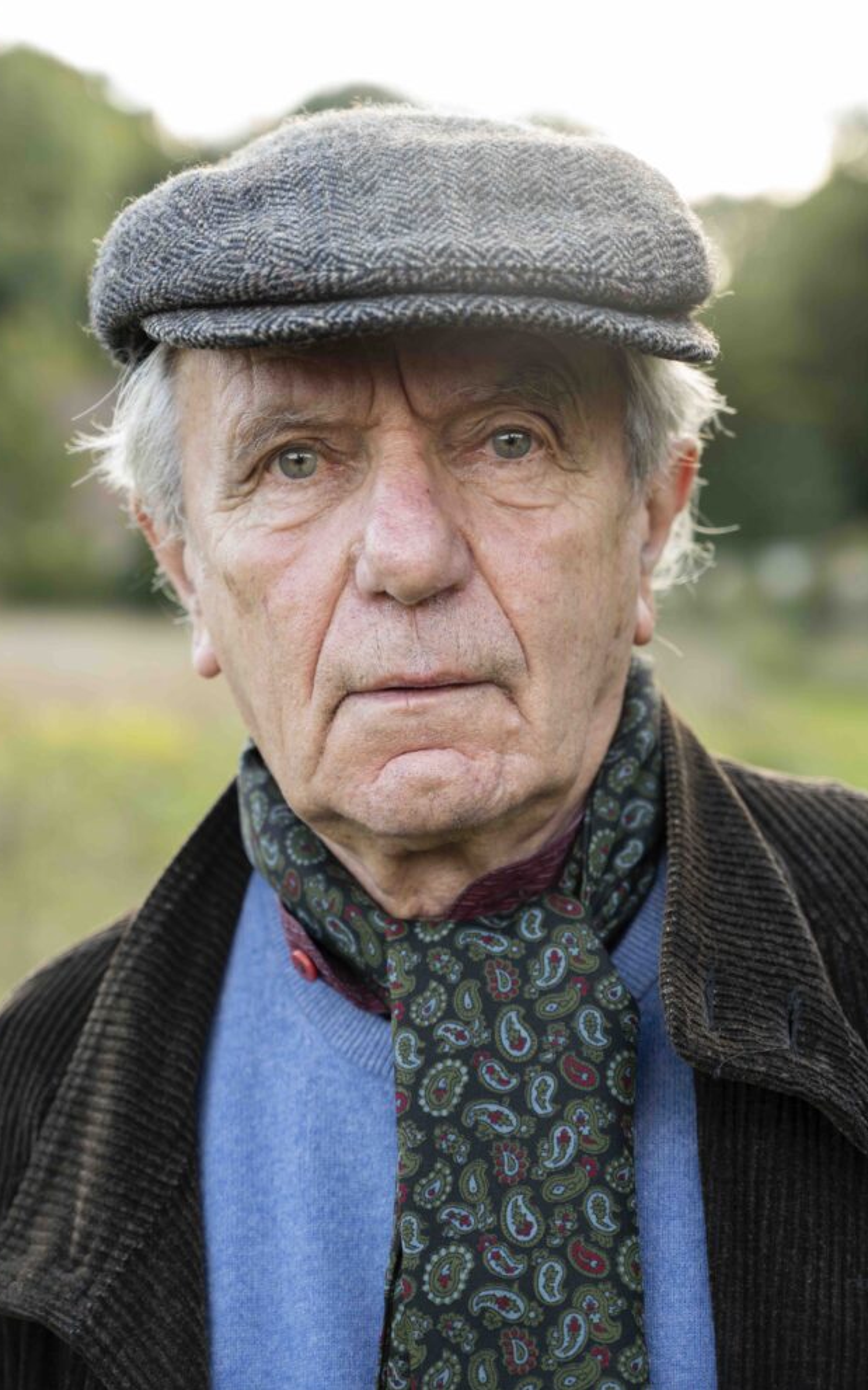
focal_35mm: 72
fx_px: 2726
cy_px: 691
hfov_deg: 18.1
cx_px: 403
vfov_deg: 28.6
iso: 250
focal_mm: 70
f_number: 4
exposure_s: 1/125
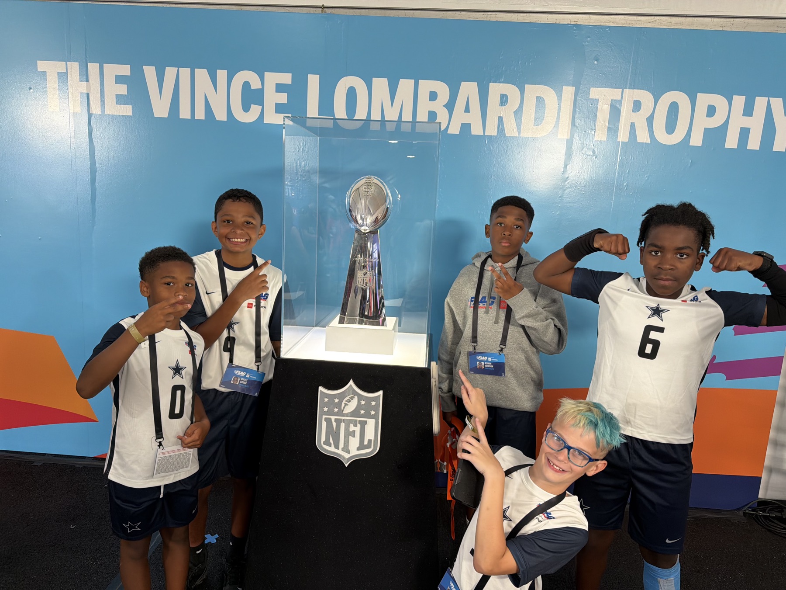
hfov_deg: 71.6
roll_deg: -4.0
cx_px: 393
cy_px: 295
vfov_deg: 56.8
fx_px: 545
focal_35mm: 24
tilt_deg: -10.2
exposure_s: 1/120
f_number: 1.78
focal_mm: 6.76
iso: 160
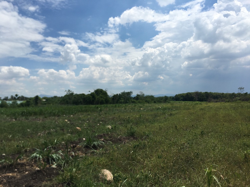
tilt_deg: +1.0
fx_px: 209
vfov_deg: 48.2
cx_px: 125
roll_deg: +1.8
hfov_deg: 61.7
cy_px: 94
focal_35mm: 29
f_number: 2.2
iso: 25
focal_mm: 4.15
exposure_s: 1/3077
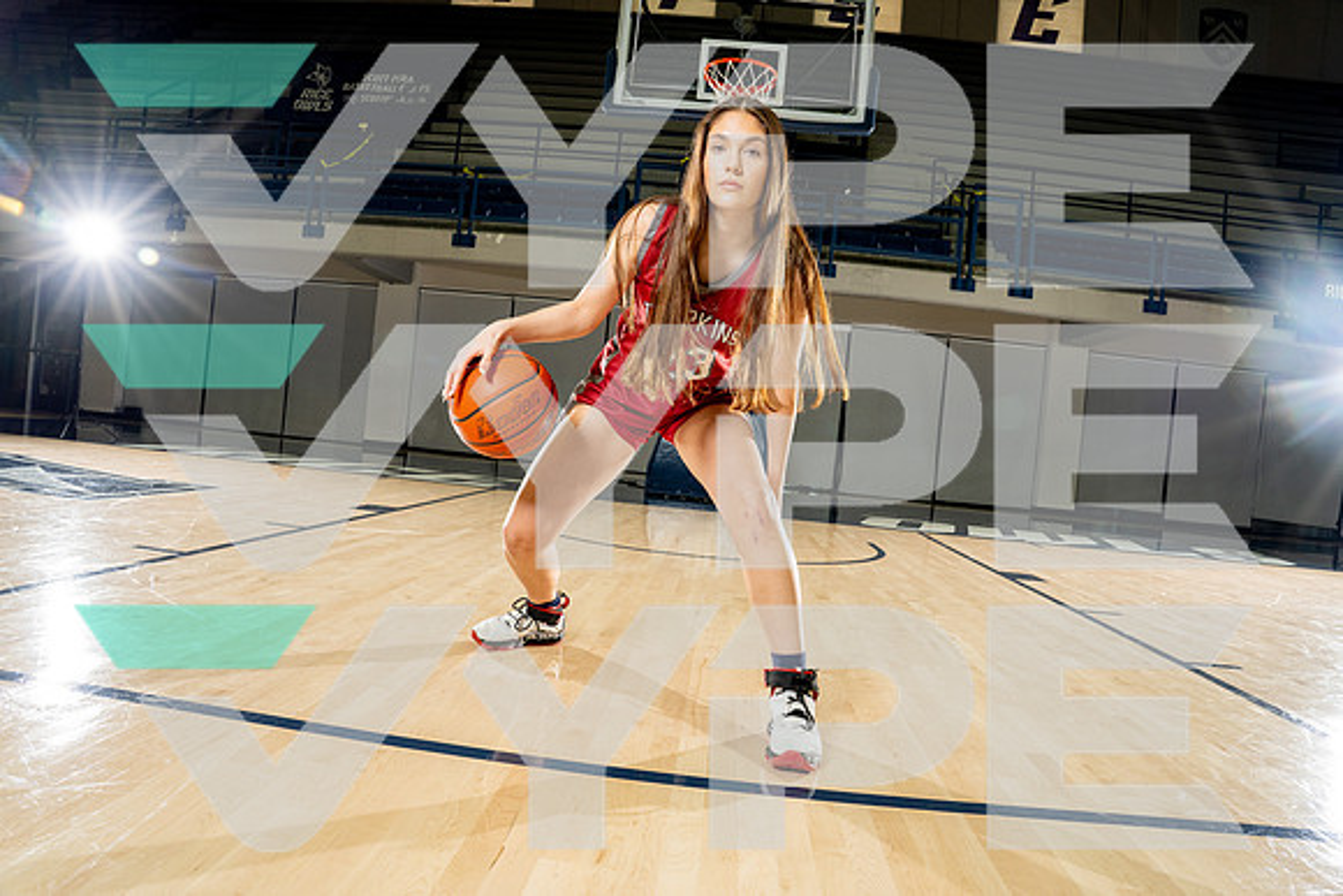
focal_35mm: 23
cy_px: 448
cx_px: 672
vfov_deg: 55.1
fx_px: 858
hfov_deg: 76.1
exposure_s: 1/250
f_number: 8
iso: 640
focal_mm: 23
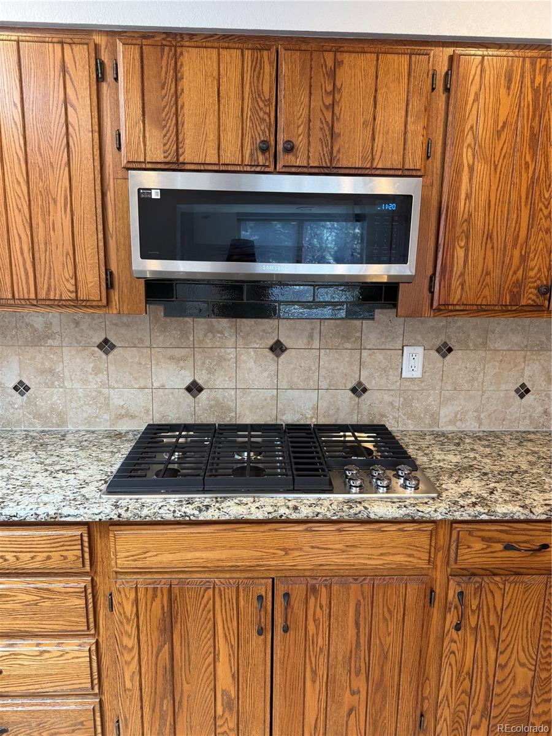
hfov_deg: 56.8
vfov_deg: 71.6
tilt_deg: -12.0
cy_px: 368
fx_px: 510
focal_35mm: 24
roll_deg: -0.7
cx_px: 276
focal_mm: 6.76
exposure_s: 1/60
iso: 125
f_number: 1.78
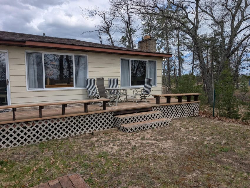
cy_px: 94
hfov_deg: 71.5
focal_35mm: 24
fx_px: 174
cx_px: 125
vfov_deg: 56.9
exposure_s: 1/1637
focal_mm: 6.9
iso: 20
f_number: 1.7
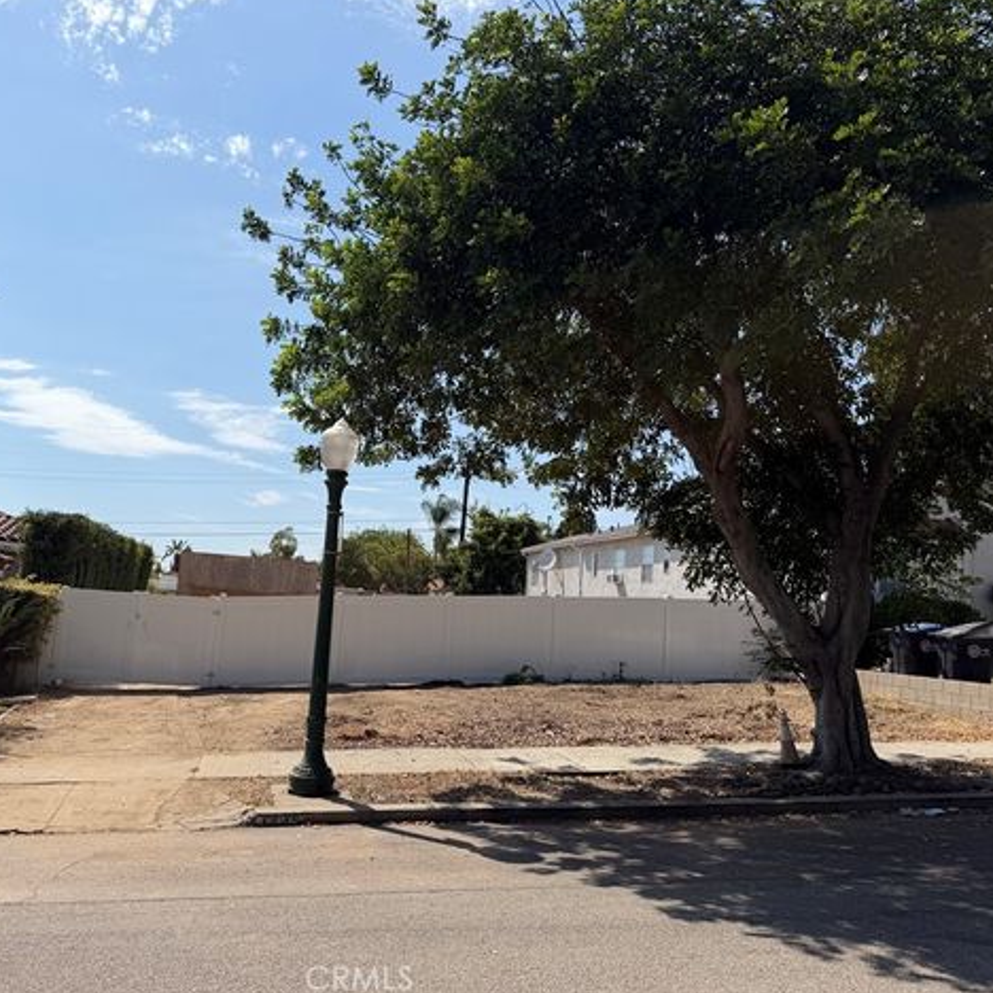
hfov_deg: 55.1
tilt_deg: +7.7
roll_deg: -4.3
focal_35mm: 29
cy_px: 488
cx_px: 382
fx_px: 941
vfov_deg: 55.6
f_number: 1.78
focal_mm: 6.76
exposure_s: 1/8130
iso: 80
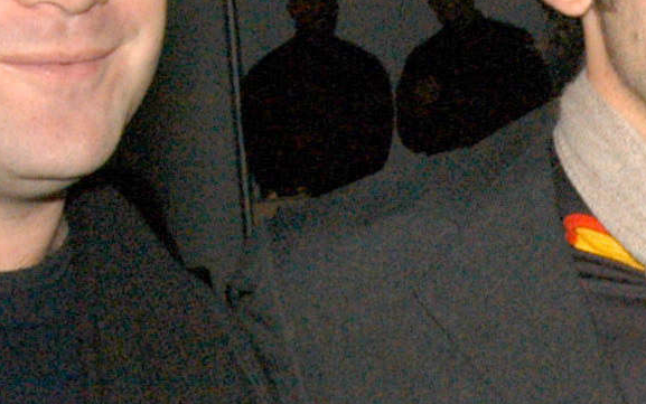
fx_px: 3927
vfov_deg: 5.8
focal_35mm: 223
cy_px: 572
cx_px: 1023
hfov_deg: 9.1
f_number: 8
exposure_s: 1/100
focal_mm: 28
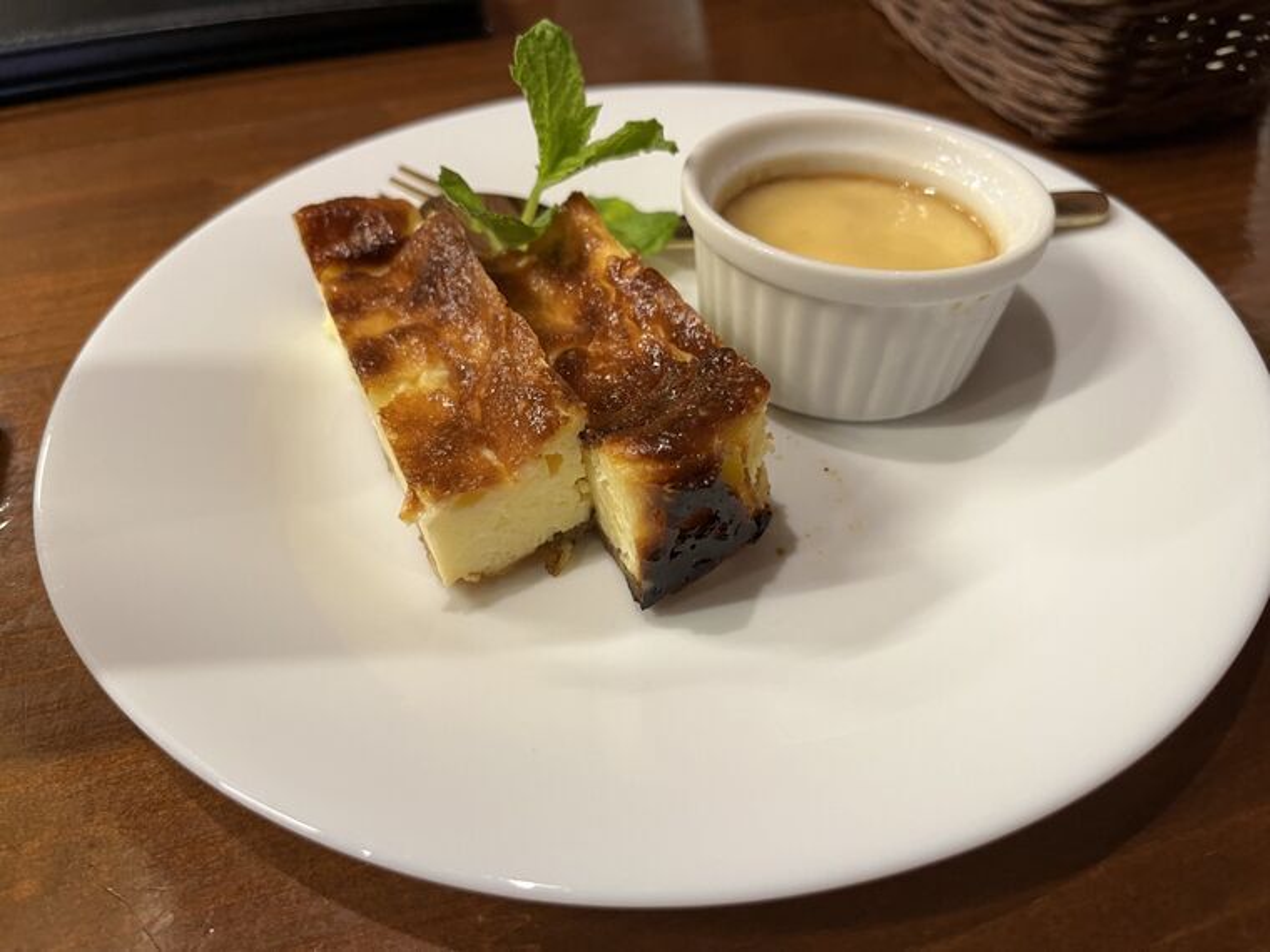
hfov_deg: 67.3
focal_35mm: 26
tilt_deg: -43.0
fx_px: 954
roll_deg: +0.1
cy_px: 476
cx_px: 635
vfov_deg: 53.1
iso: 125
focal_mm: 5.1
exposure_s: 1/50
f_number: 1.6
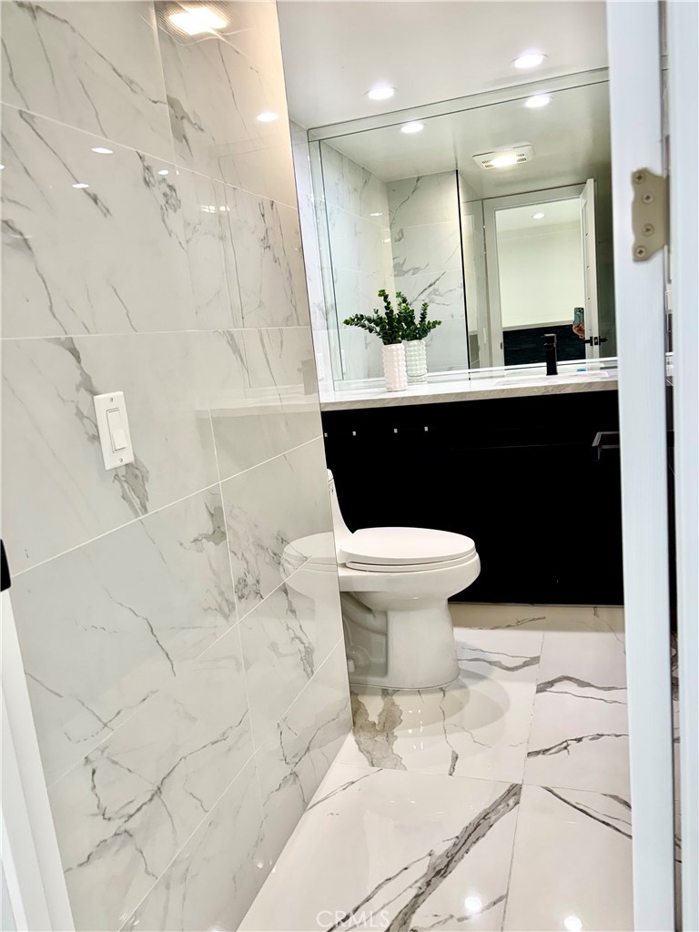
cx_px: 350
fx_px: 700
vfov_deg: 67.3
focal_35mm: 26
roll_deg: +5.6
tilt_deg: -10.5
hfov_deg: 53.1
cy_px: 466
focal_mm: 5.96
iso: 80
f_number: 1.6
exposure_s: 1/120
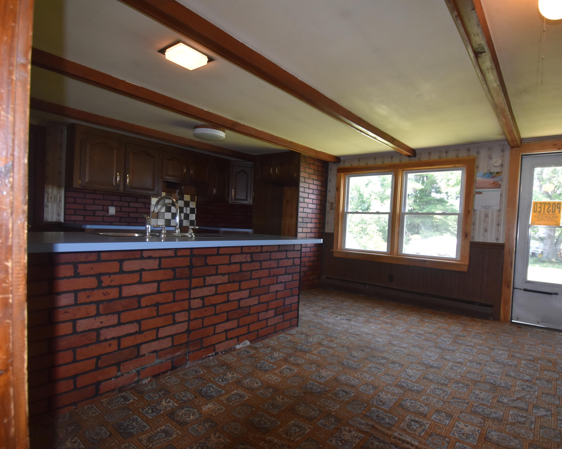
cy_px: 238
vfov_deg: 73.7
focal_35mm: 18
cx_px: 311
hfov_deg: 86.1
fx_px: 299
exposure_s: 1/125
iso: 800
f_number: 5.6
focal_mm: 10
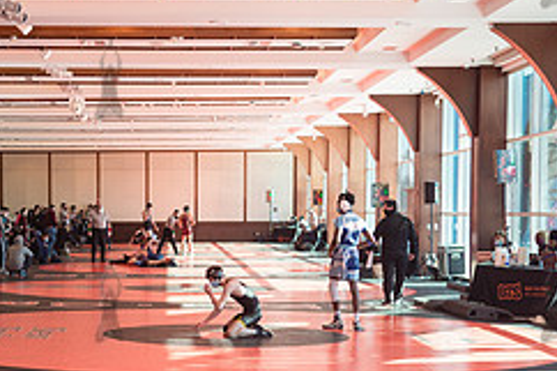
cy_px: 301
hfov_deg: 23.3
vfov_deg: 15.8
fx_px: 1330
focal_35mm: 86
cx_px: 108
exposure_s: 1/160
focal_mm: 35
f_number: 3.2
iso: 200
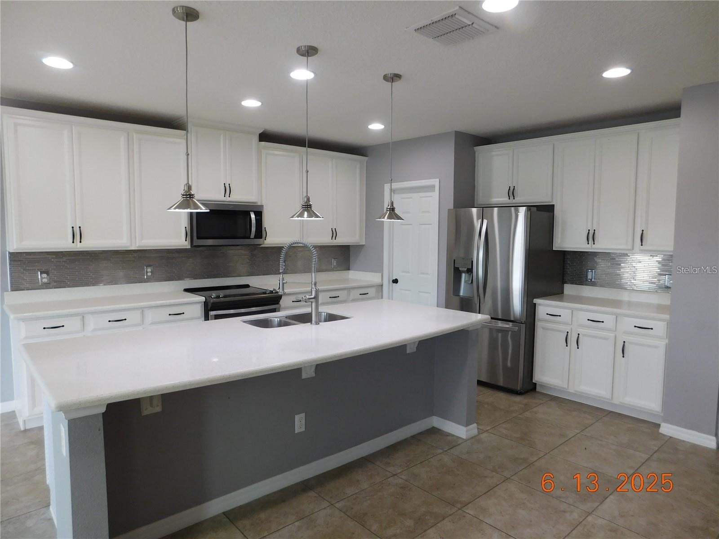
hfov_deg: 73.9
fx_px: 478
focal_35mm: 23
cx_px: 360
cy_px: 270
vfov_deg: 58.9
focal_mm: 4
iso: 125
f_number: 3
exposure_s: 1/40
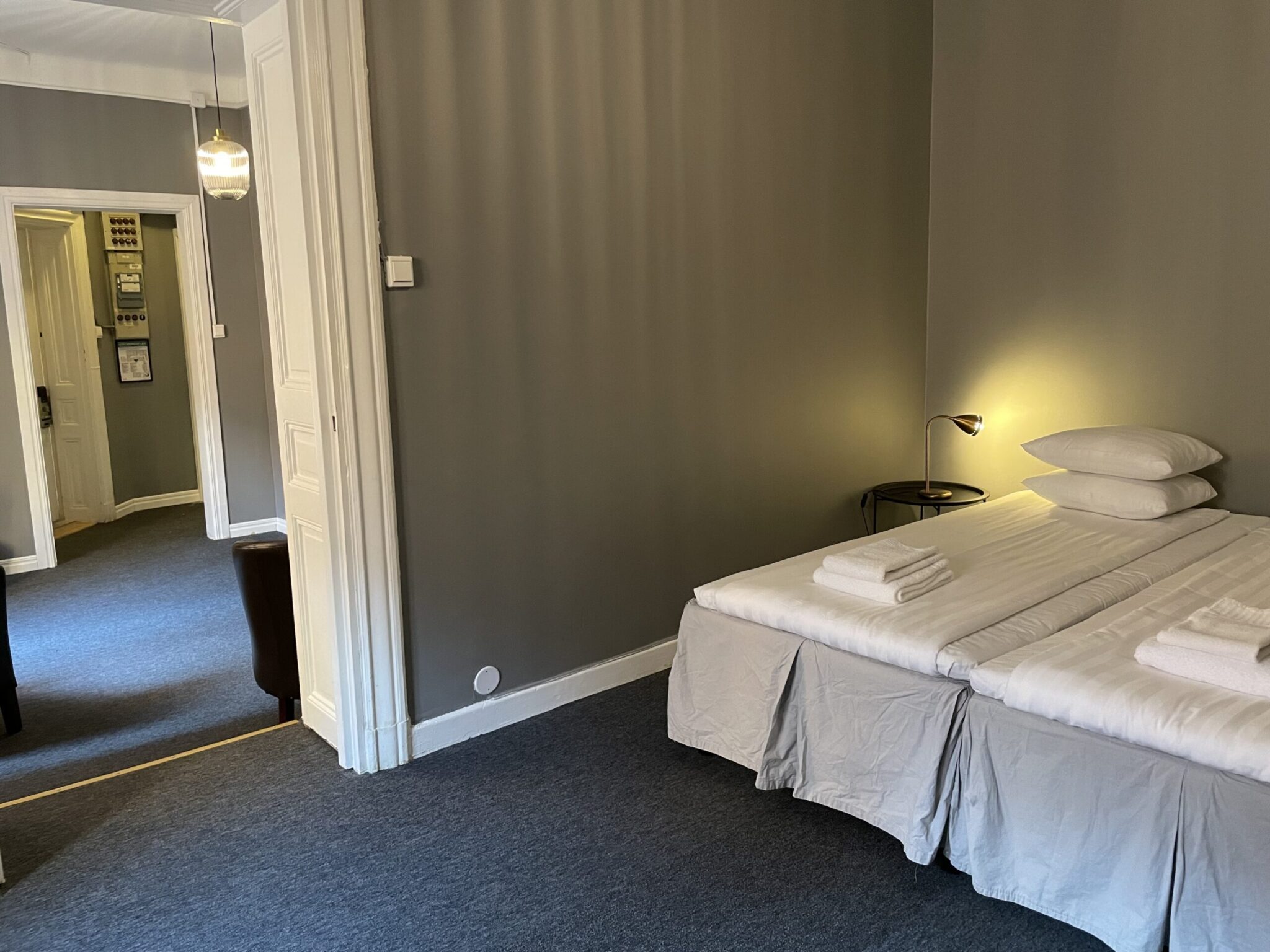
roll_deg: +1.6
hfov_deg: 67.3
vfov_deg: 53.1
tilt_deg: -8.9
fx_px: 954
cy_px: 476
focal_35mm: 26
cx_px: 635
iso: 400
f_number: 1.6
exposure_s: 1/33
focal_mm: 4.2
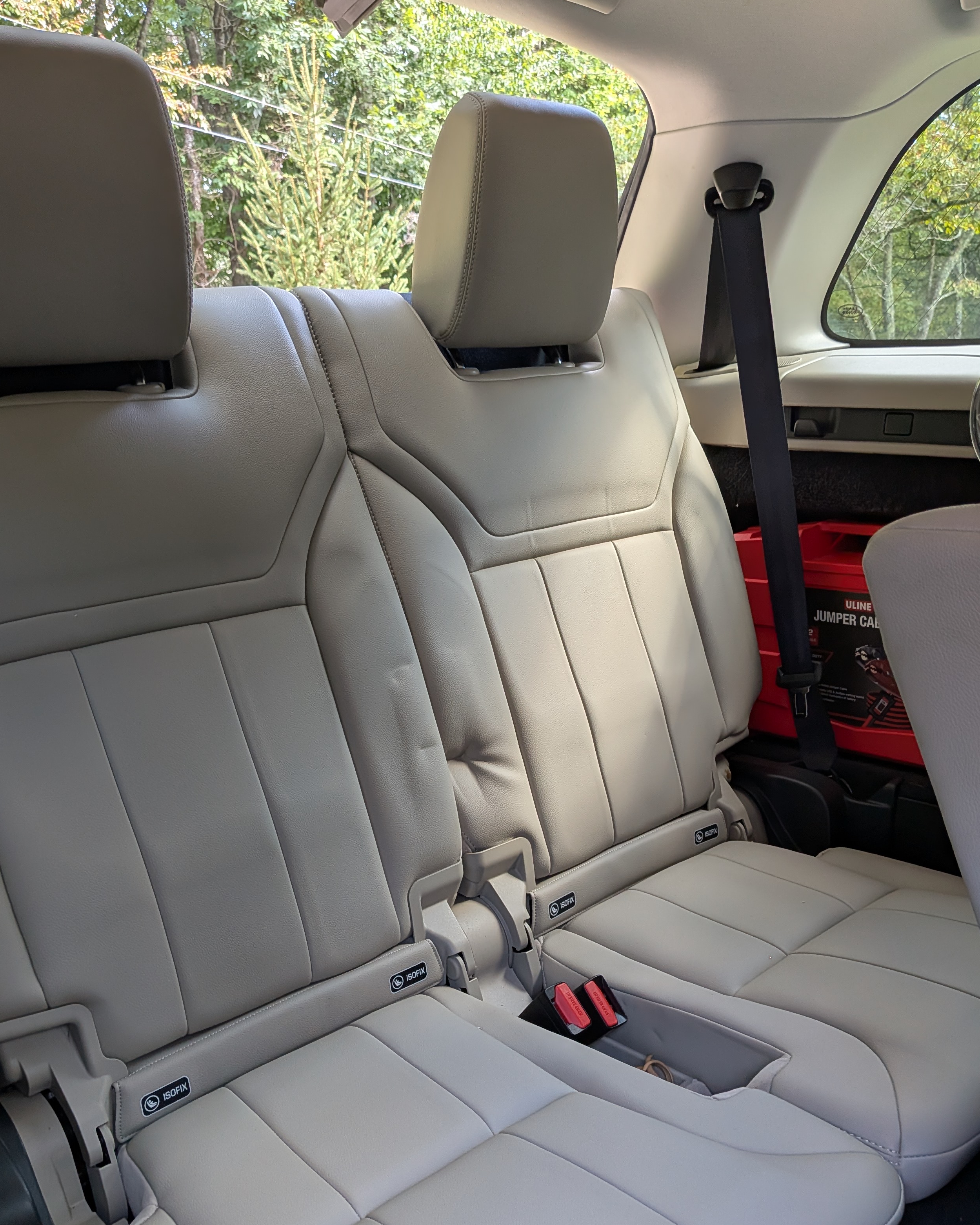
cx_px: 454
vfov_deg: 58.4
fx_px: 1087
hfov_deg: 48.5
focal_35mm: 30
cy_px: 719
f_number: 1.7
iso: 55
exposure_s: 1/60
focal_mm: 4.53
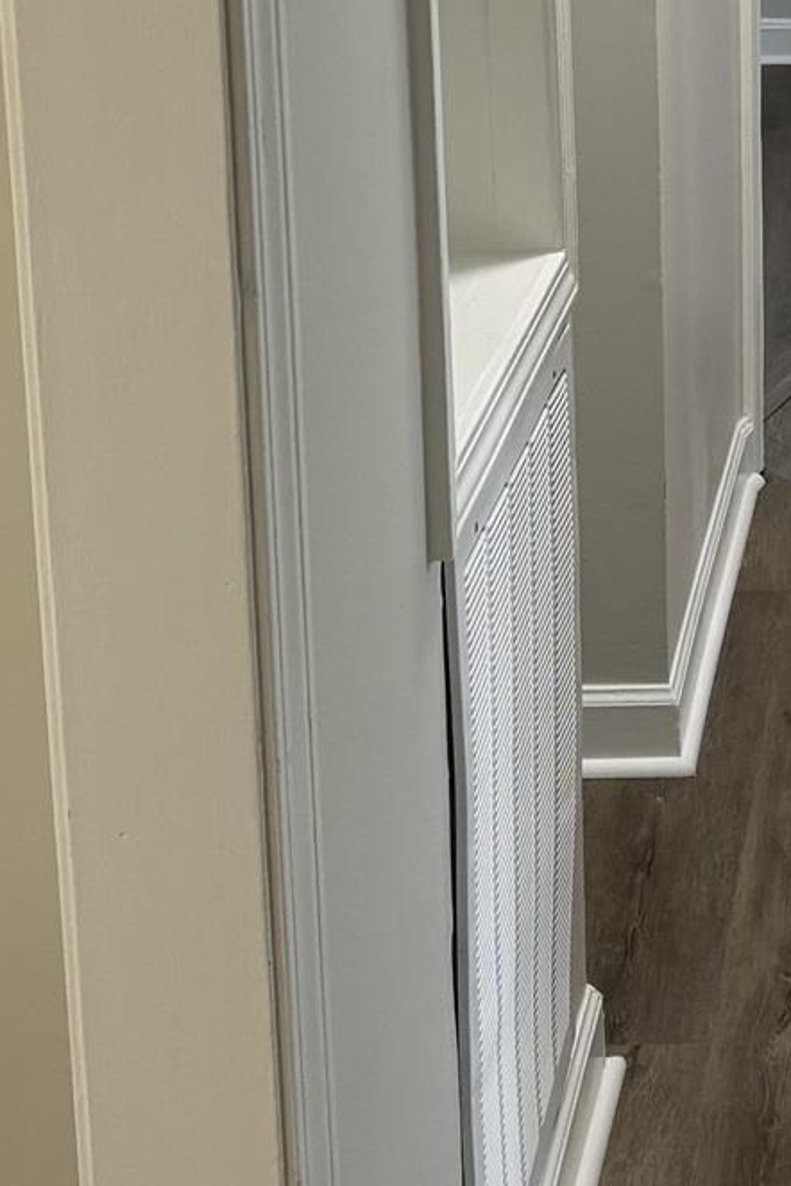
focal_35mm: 94
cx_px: 1084
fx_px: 3098
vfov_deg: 21.2
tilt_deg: -13.0
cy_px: 113
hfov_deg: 13.9
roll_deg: -1.3
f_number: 1.6
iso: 125
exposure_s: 1/60
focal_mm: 5.96
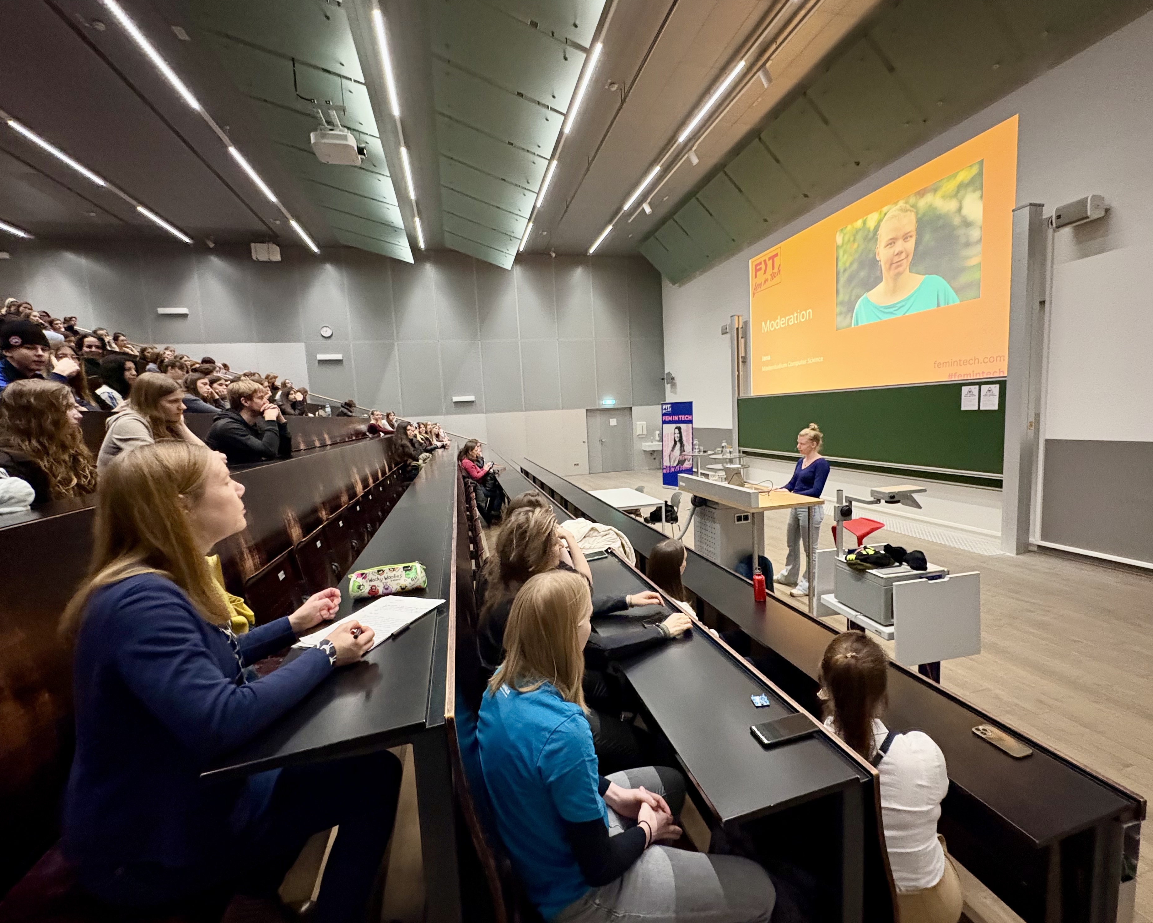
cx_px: 591
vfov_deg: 84.0
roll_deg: +3.5
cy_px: 465
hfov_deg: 96.8
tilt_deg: -6.3
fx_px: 512
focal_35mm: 15
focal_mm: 2.22
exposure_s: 1/50
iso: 800
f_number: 2.2
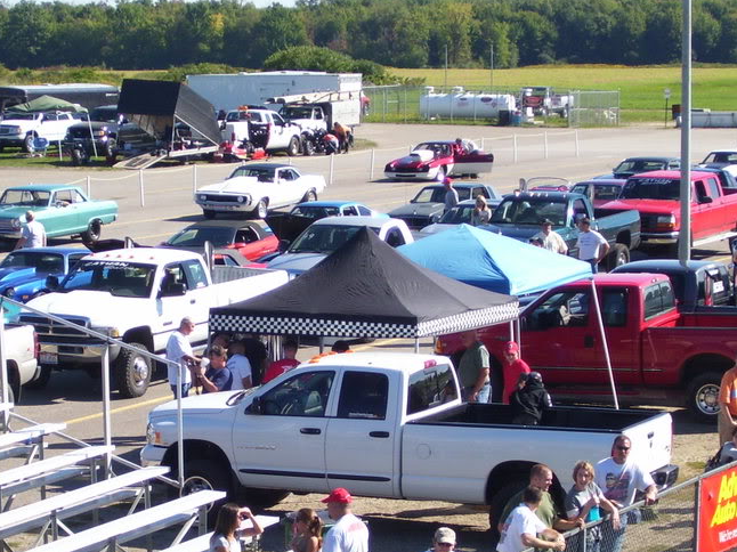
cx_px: 301
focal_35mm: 138
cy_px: 396
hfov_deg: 14.3
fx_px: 2937
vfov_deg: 10.7
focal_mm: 14.3
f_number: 4.3
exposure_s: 1/500
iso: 80
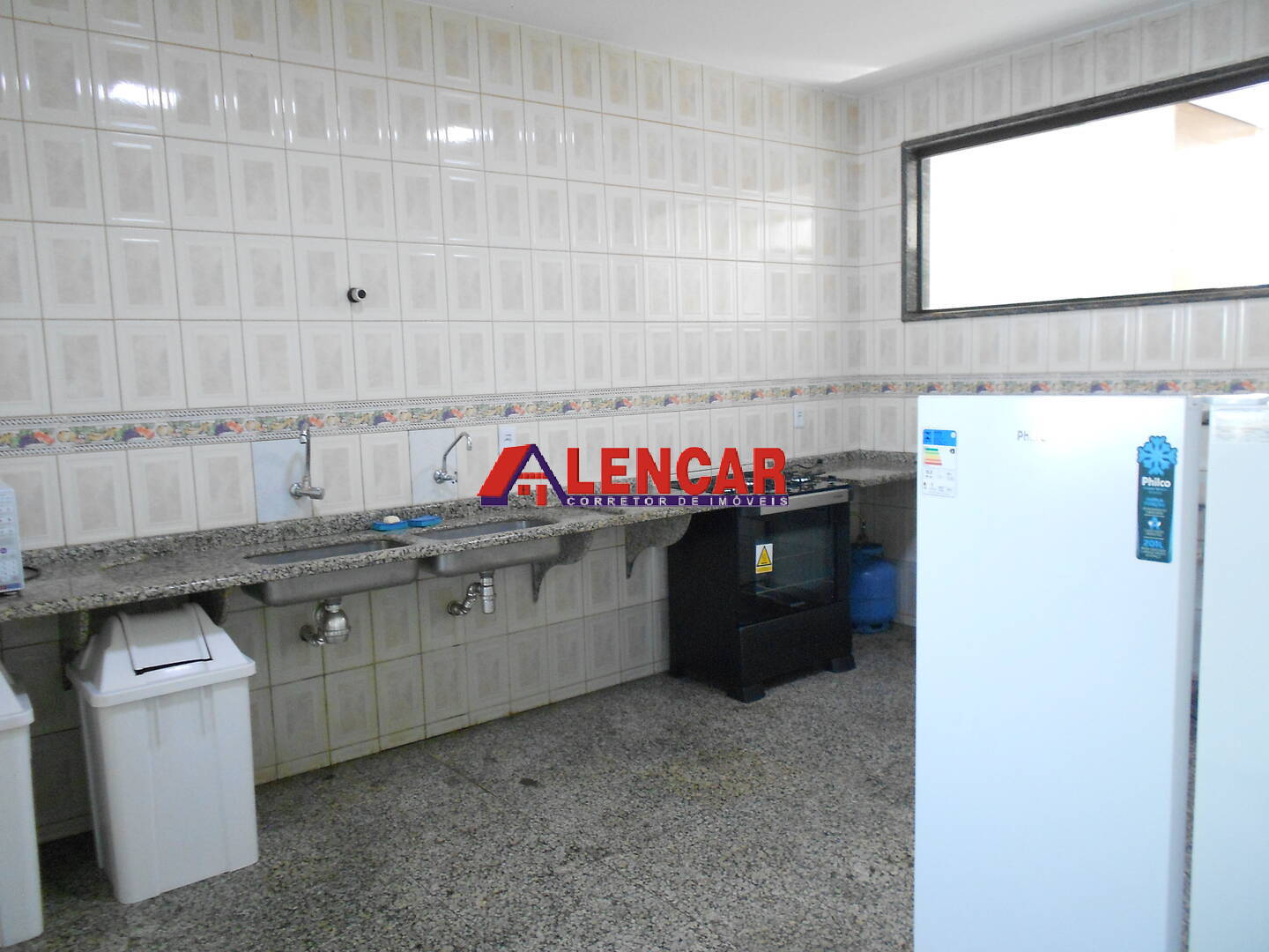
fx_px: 953
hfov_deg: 67.3
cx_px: 634
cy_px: 476
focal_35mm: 26
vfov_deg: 53.1
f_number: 3.2
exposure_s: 1/30
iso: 320
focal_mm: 4.6
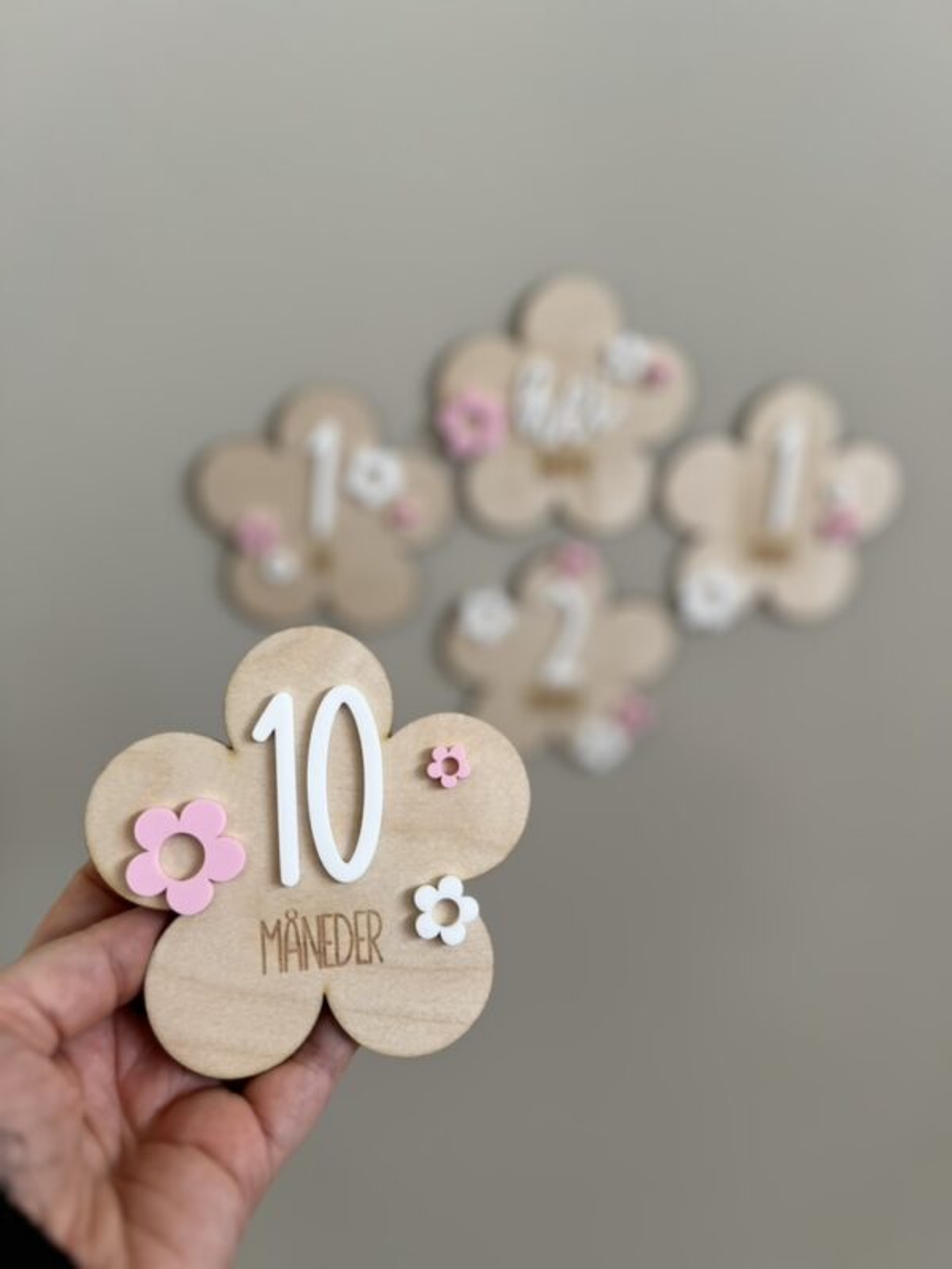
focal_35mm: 26
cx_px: 476
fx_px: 953
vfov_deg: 67.3
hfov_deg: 53.1
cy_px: 634
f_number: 1.5
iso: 32
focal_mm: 5.7
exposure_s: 1/121
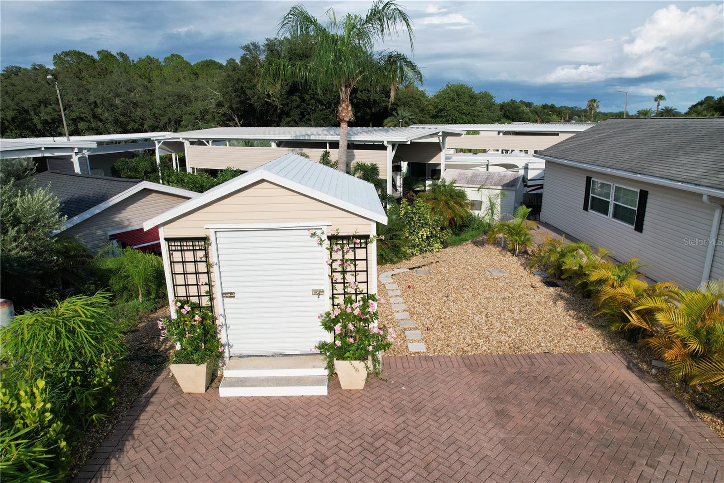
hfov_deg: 78.6
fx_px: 442
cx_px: 362
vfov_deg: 57.2
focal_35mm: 22
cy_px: 242
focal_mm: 8.38
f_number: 2.8
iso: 150
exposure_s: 1/3000
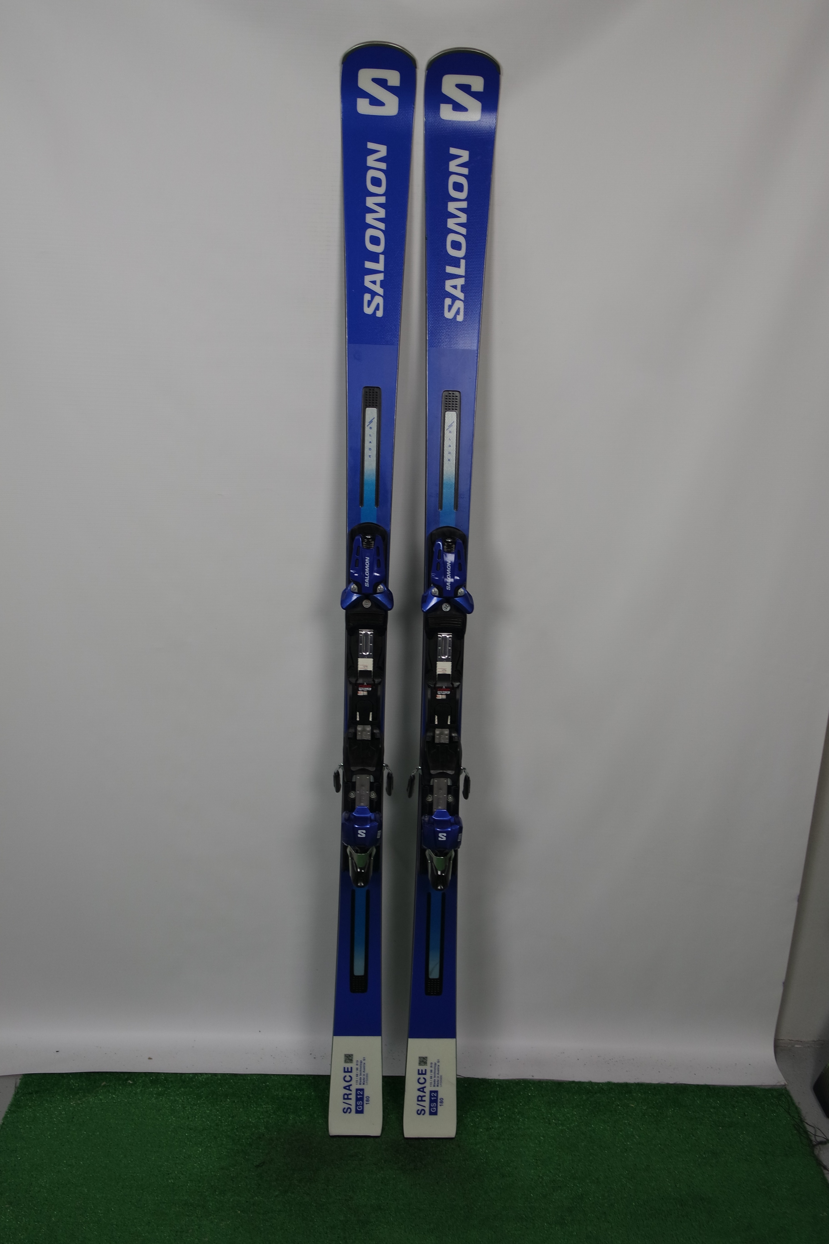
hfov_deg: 43.6
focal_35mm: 30
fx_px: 1036
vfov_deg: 61.9
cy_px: 622
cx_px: 414
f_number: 3.5
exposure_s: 1/60
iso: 200
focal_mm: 20
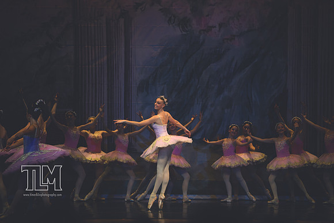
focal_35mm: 200
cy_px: 112
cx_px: 167
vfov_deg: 6.9
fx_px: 1856
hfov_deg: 10.3
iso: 560
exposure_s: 1/500
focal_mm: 200
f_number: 2.8
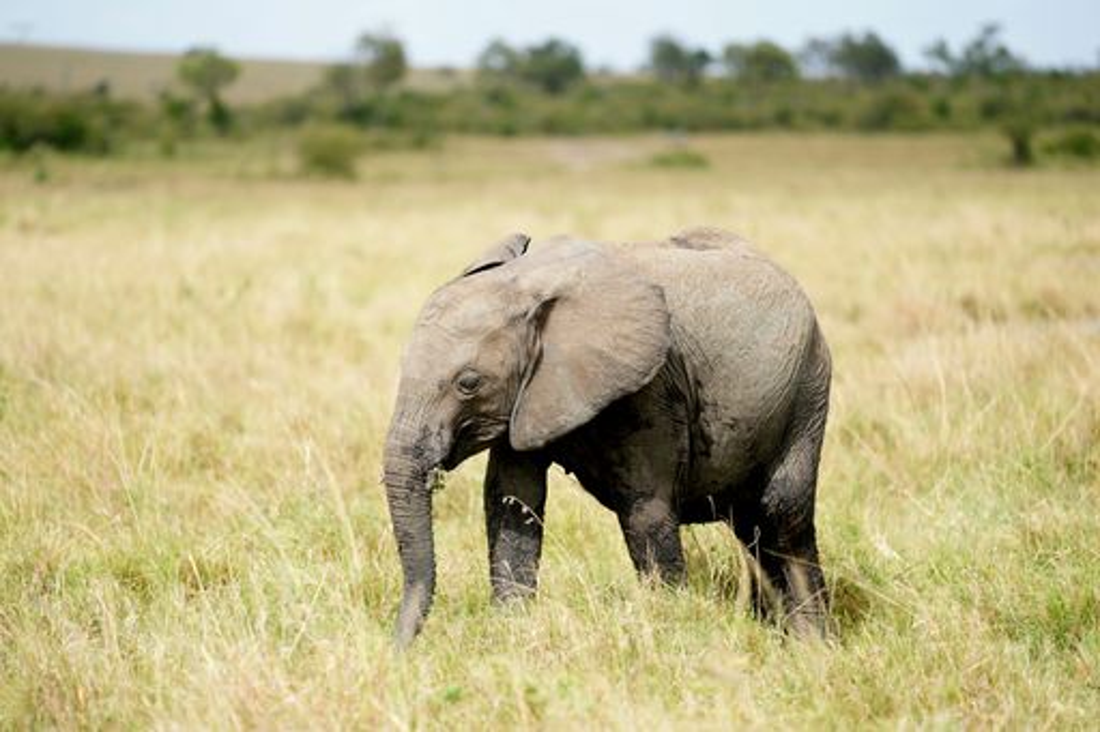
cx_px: 550
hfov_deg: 10.3
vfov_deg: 6.9
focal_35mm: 200
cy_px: 366
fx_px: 6109
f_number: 2.8
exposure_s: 1/1000
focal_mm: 200
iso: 160
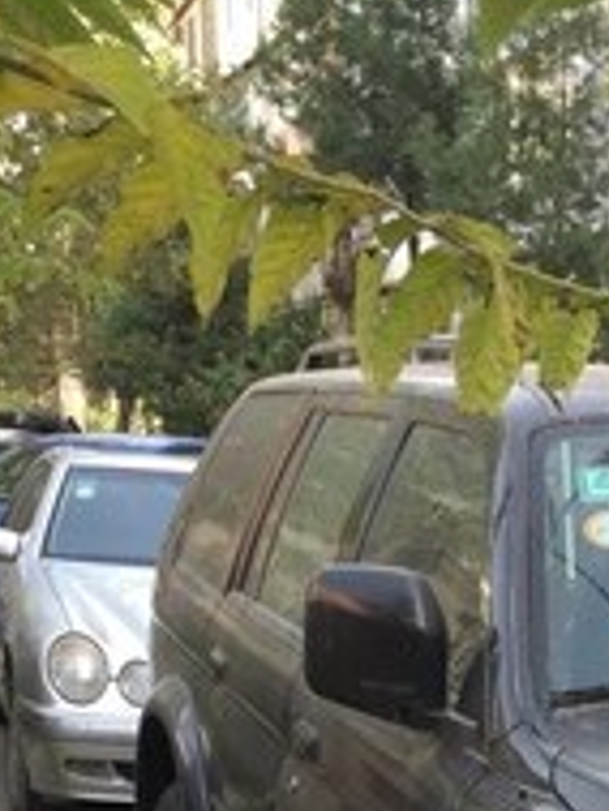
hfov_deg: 18.8
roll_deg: -1.5
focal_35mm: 76
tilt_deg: -18.4
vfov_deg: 23.3
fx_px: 1781
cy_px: 1000
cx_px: 643
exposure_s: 1/106
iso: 32
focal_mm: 4.15
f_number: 2.2
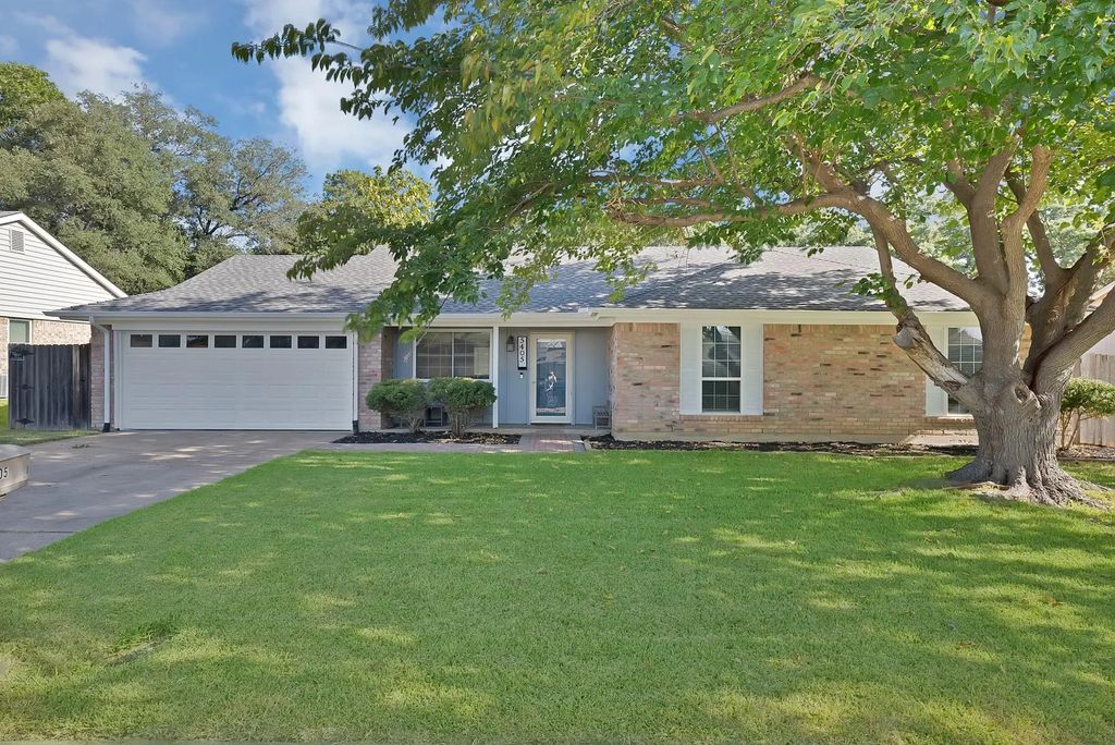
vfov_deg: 59.6
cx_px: 558
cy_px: 372
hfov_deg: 81.2
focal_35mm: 21
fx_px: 651
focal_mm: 21
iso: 640
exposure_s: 1/50
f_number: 9
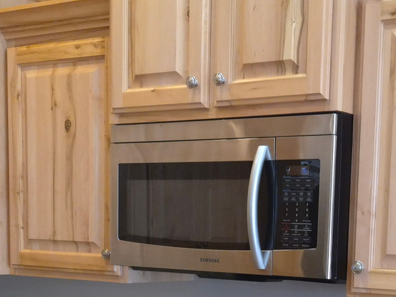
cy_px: 334
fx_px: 858
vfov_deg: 18.8
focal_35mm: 75
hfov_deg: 25.6
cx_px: 303
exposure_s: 1/60
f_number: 1.8
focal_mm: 5.4
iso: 400
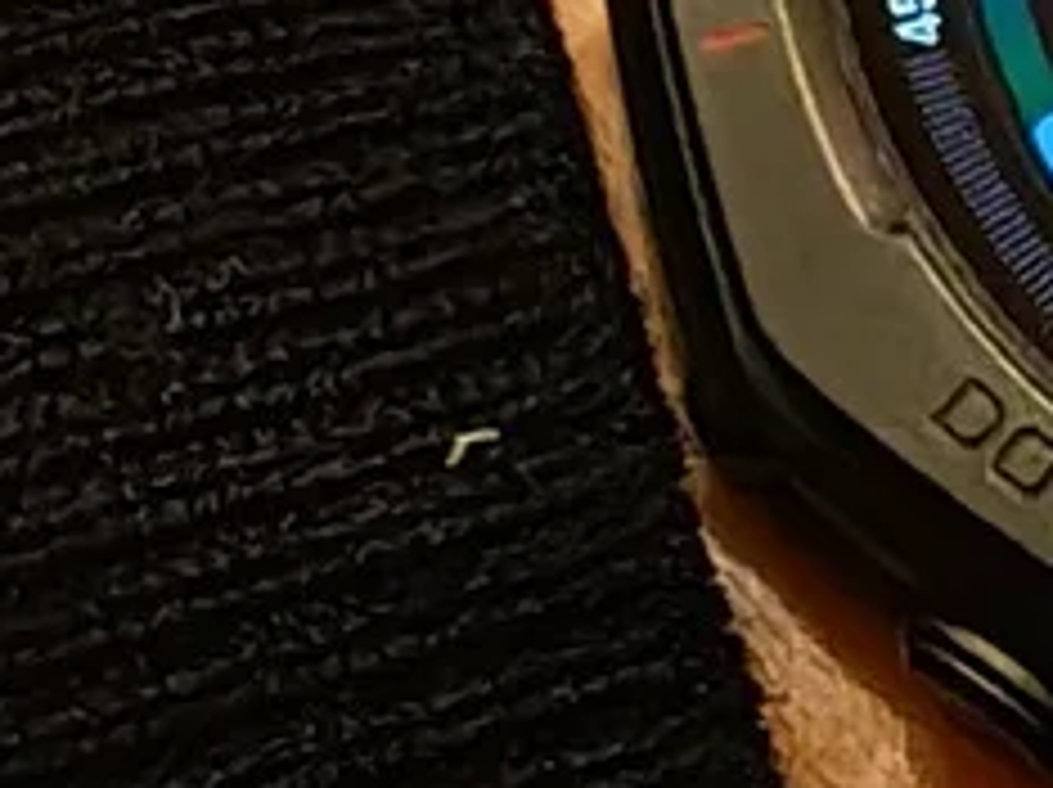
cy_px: 342
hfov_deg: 14.4
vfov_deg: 11.7
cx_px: 1670
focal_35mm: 126
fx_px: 3829
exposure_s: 1/25
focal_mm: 1.82
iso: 800
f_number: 2
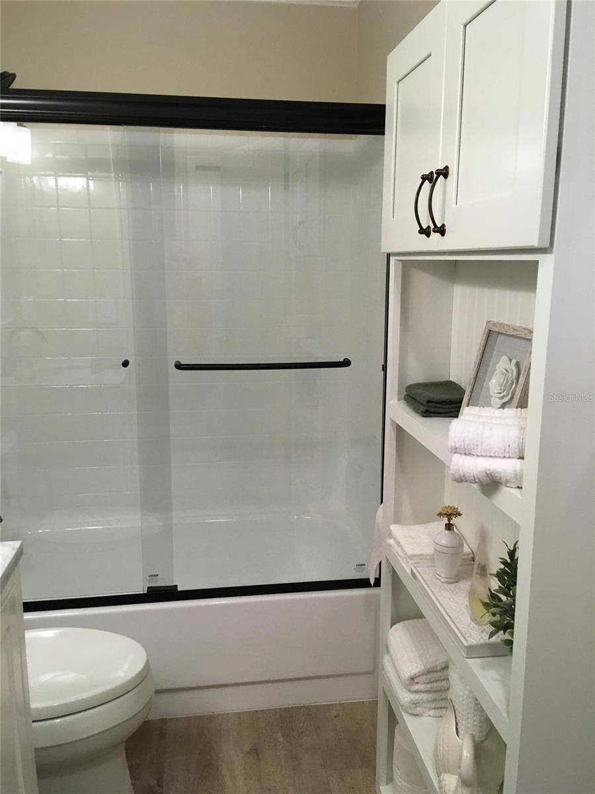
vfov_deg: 61.7
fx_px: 665
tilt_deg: -10.4
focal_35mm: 29
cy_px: 397
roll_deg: -1.1
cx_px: 298
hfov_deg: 48.2
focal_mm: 4.15
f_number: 2.2
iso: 40
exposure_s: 1/30
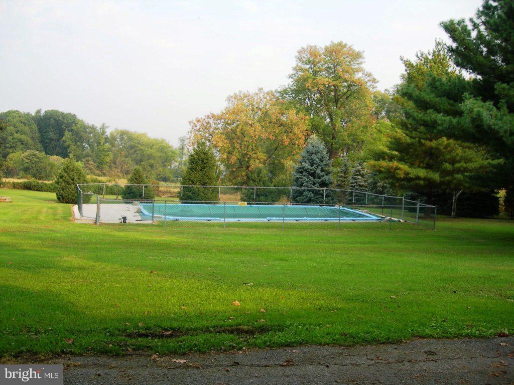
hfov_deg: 49.0
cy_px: 192
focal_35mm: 38
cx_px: 257
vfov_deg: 37.7
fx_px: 564
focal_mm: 7.8
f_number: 2.8
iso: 50
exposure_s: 1/294
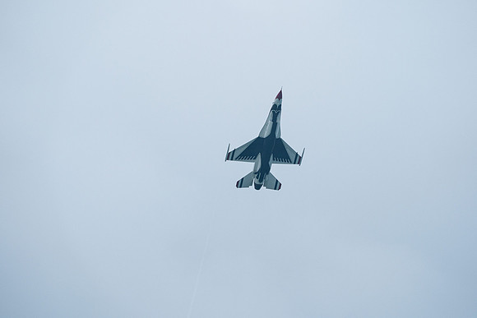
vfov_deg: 3.4
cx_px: 238
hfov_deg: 5.2
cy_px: 159
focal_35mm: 400
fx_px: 5301
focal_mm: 400
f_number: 14
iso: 640
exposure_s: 1/1250
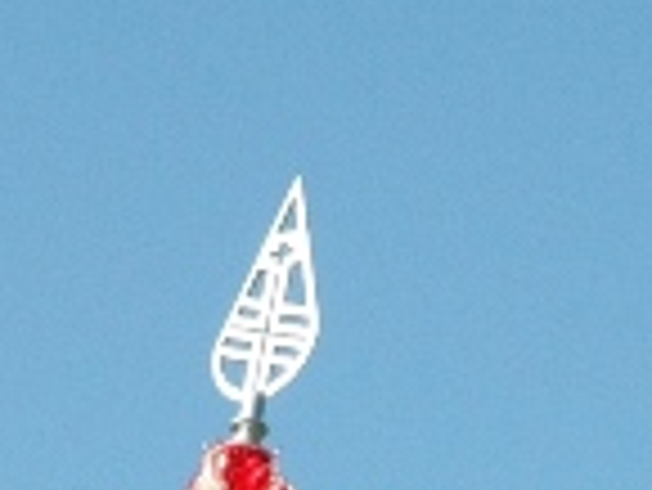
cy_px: 1164
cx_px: 324
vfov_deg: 3.1
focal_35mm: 477
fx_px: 8992
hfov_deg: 4.2
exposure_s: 1/640
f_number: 13
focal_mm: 60
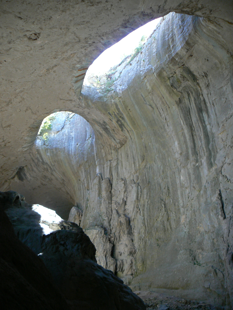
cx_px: 116
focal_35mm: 36
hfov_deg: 39.7
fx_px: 323
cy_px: 155
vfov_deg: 51.4
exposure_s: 1/15
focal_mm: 6
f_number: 2.8
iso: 100
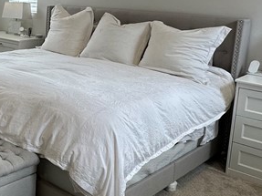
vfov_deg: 28.4
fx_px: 378
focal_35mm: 50
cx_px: -57
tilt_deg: -8.5
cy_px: 35
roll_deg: -1.6
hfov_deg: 31.6
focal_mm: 2.22
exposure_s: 1/120
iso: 64
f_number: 2.2
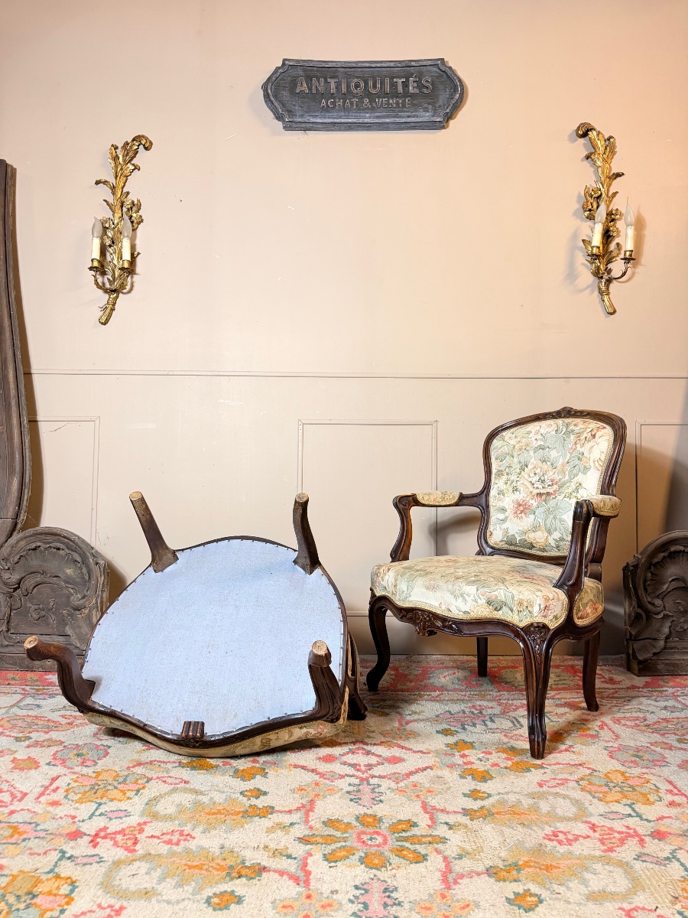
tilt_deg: -0.6
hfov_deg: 56.8
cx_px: 344
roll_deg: +0.5
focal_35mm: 24
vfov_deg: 71.6
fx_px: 636
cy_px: 459
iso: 500
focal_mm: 6.76
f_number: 1.78
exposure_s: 1/50
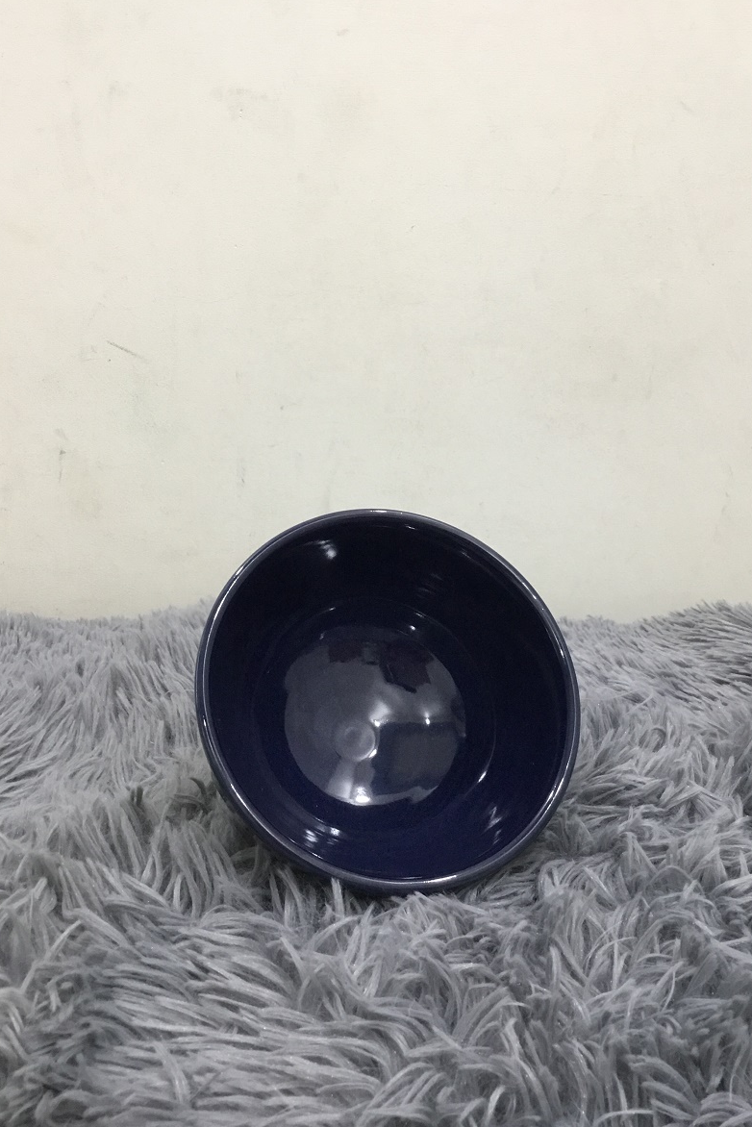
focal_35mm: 33
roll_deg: +2.2
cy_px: 565
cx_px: 399
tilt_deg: -15.8
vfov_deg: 57.2
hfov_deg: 40.0
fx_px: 1033
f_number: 2.4
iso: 125
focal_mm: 3.3
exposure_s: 1/33
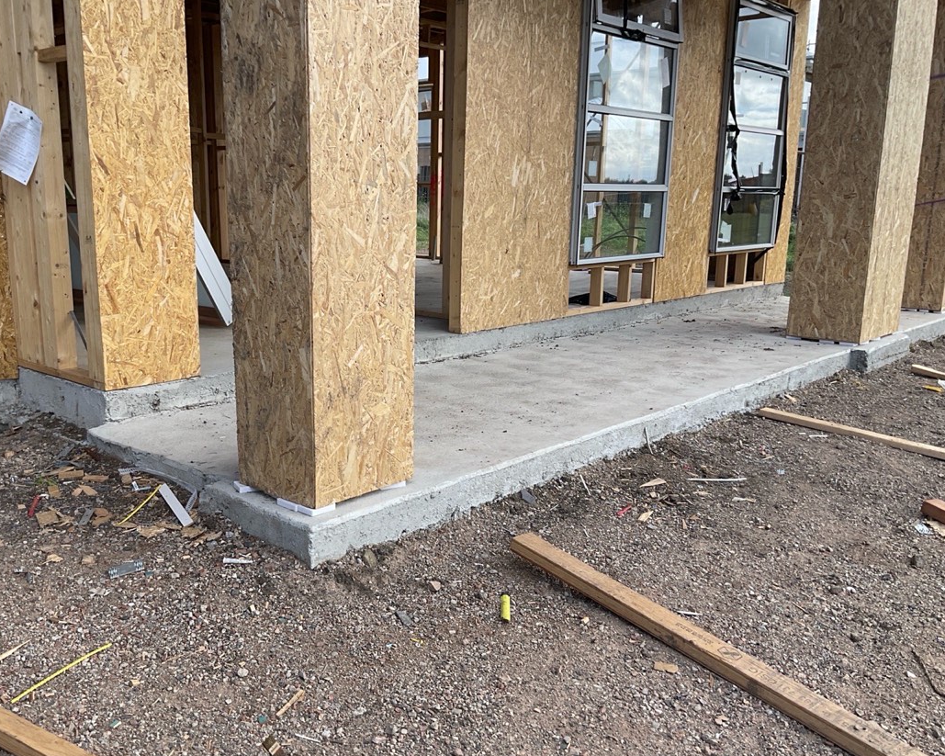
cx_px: 414
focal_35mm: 33
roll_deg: -0.6
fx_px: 923
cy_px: 398
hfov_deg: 54.1
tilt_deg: -13.1
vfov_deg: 44.5
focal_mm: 3
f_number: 1.8
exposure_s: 1/514
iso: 16
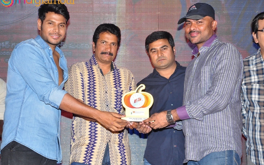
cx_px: 132
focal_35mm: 101
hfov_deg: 20.6
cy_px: 80
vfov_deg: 13.0
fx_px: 727
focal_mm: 66
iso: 500
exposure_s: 1/125
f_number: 7.1
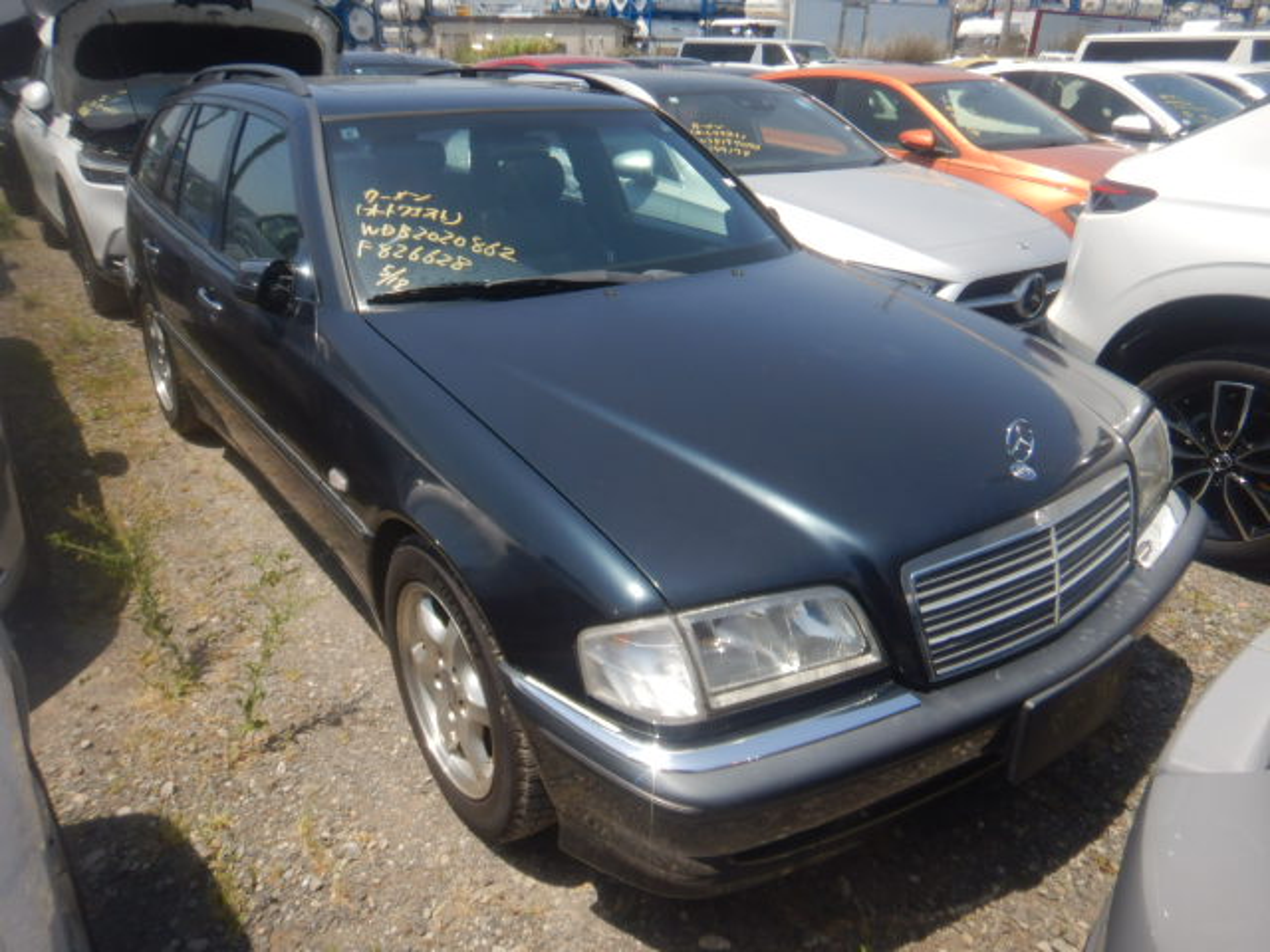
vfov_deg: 56.8
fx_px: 881
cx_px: 635
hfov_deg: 71.6
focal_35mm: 24
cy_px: 476
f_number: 2.8
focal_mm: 4.3
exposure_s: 1/400
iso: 125
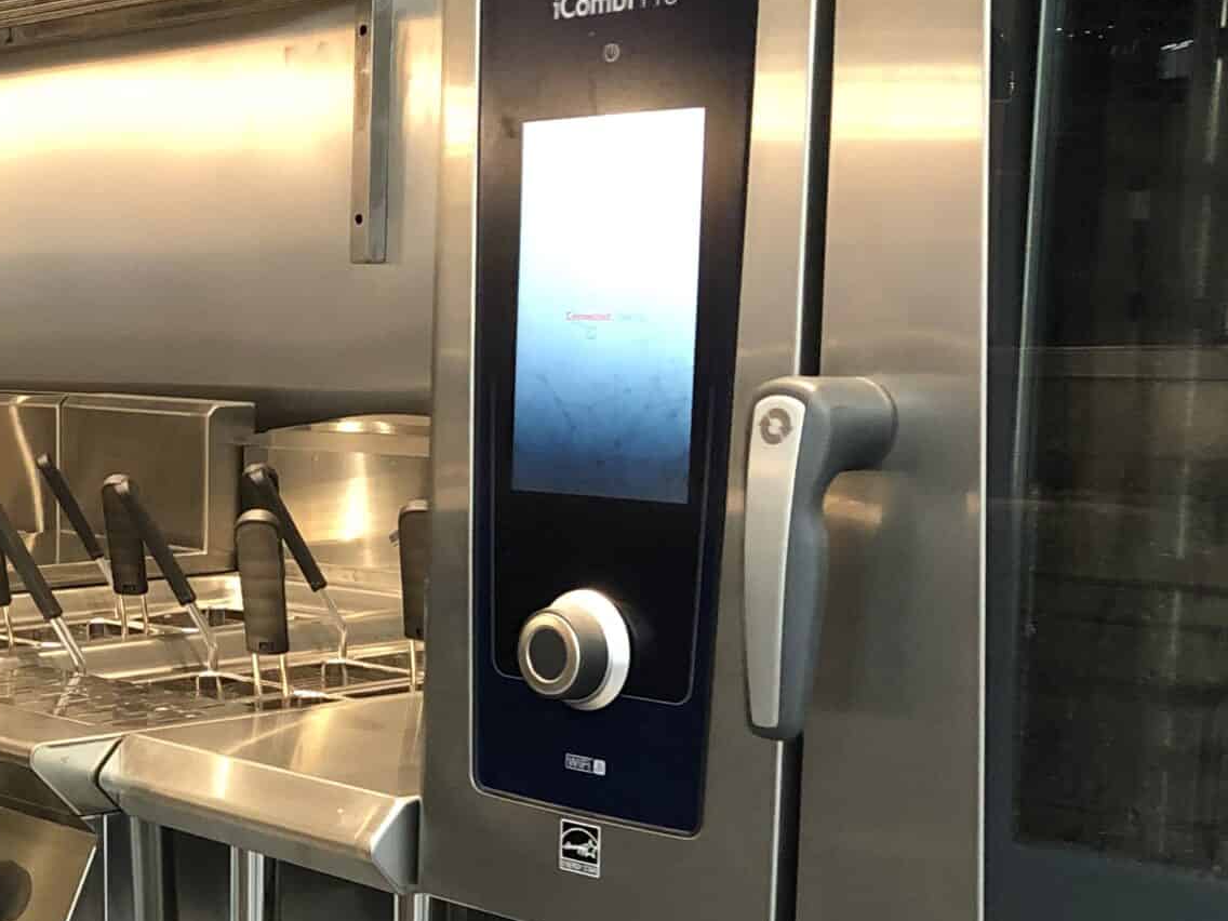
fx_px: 2519
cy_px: 677
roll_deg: +0.4
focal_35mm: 71
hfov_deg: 25.5
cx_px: -104
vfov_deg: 20.6
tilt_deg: -9.3
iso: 100
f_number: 1.8
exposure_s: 1/11
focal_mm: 3.99
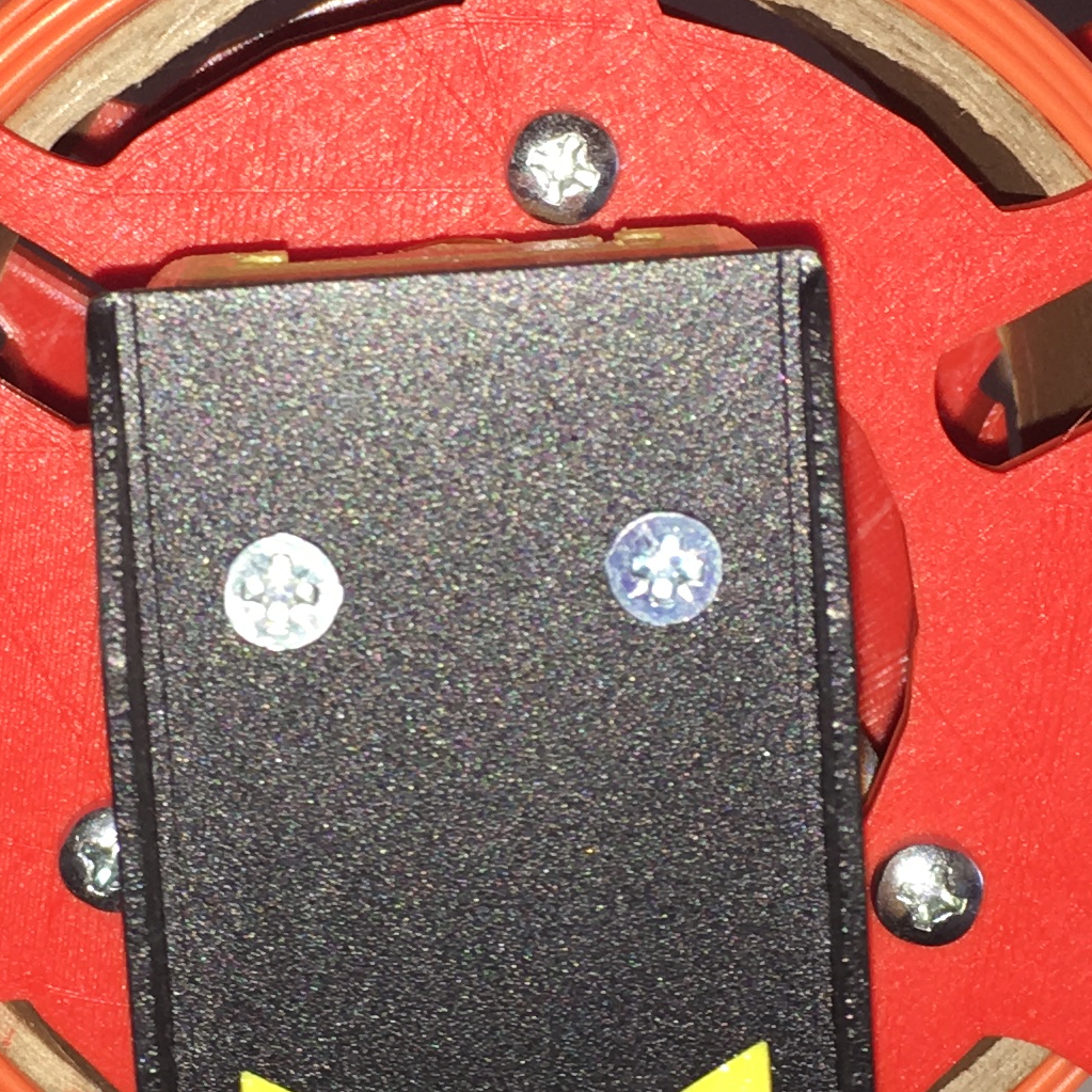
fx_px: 3605
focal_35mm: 101
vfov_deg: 17.2
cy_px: 498
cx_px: 365
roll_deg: +3.1
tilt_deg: -8.6
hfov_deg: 17.2
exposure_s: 1/33
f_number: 2.2
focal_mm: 4.15
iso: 32
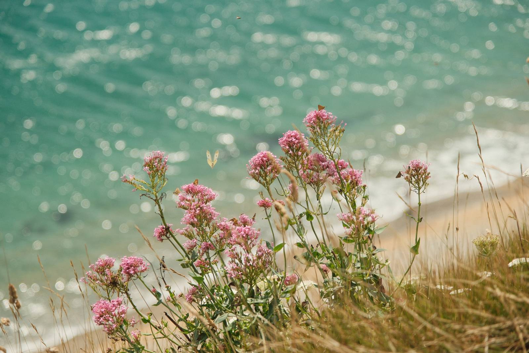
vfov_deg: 11.7
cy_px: 176
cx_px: 264
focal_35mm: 117
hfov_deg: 17.5
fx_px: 1719
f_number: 4
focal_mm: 78.1
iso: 640
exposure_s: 1/3500
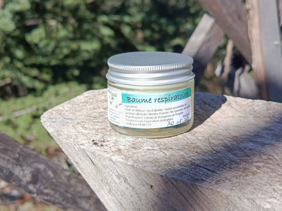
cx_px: 141
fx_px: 489
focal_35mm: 60
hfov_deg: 32.2
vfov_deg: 24.4
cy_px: 106
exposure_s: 1/366
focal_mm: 5.24
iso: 50
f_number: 1.7
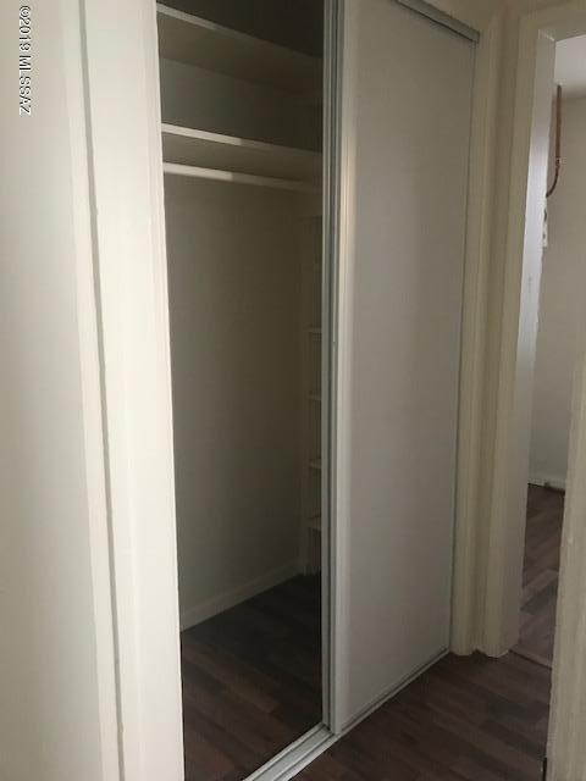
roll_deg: +0.4
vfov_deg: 63.4
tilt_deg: -9.5
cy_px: 390
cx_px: 293
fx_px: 632
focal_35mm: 28
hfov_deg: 49.7
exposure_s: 1/15
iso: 80
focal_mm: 3.99
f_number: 1.8
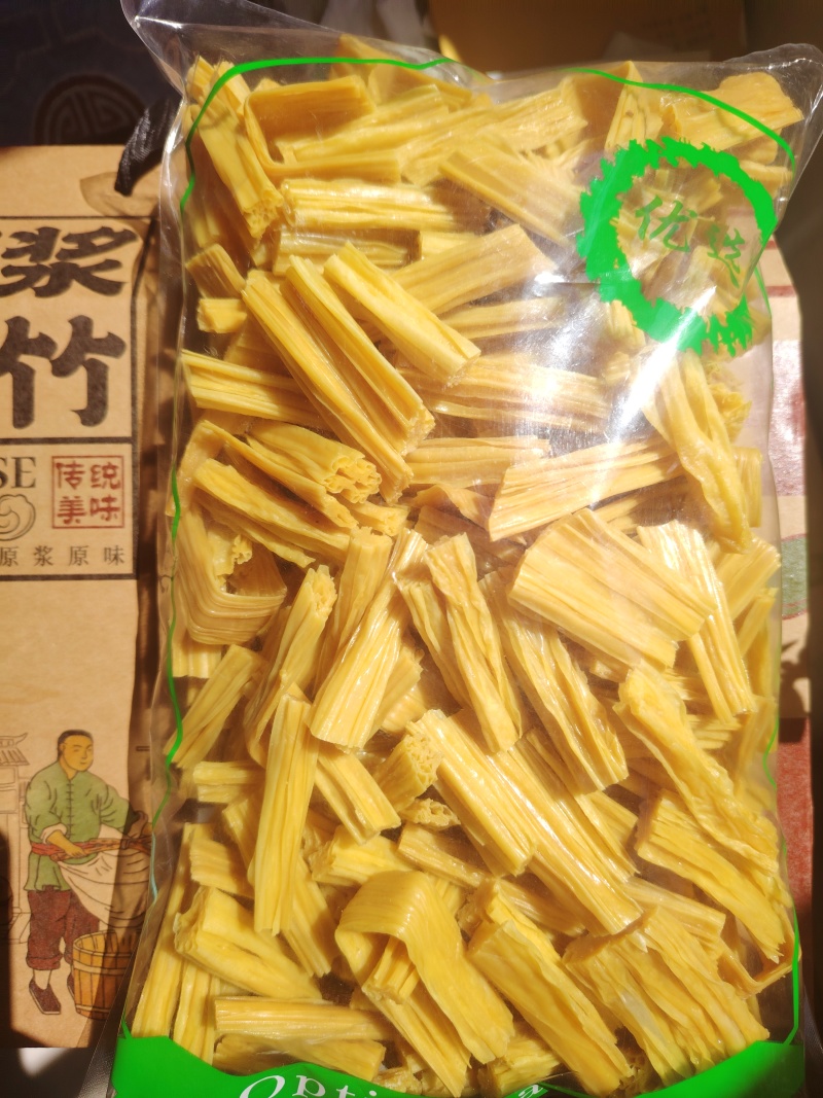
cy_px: 549
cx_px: 412
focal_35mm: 24
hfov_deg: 56.8
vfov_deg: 71.6
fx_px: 761
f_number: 1.75
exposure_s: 1/900
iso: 194
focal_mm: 5.25
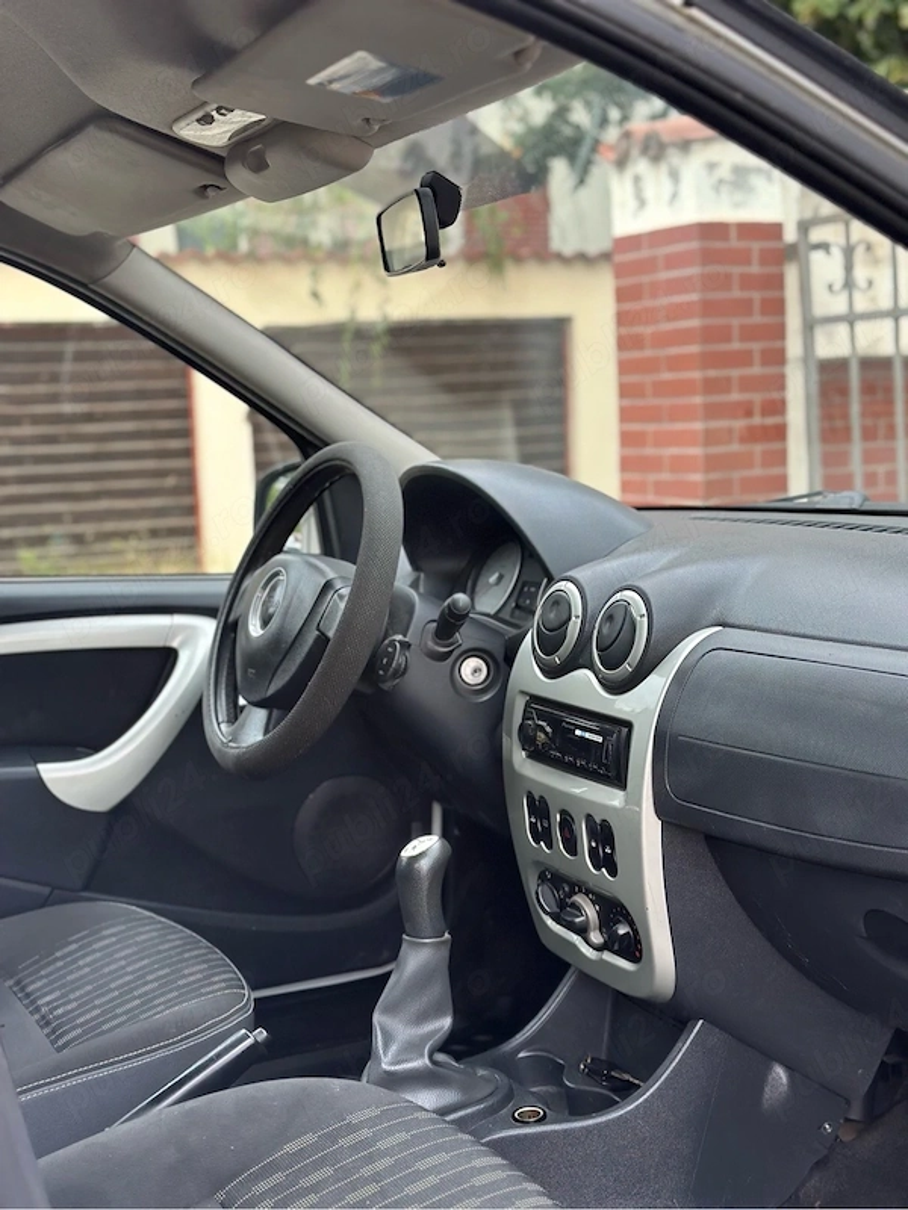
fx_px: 1679
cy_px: 605
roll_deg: +0.8
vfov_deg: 39.7
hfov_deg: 30.3
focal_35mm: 48
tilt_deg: -7.8
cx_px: 454
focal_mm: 6.86
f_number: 1.78
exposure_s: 1/121
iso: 100
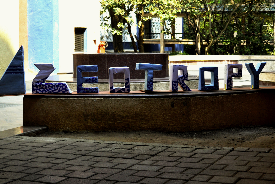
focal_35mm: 71
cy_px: 80
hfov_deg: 28.4
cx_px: 155
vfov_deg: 19.2
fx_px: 542
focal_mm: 36
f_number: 5.6
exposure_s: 1/125
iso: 180
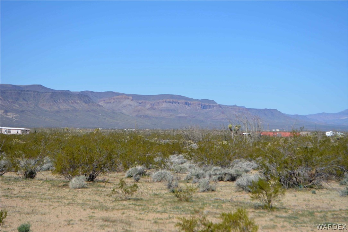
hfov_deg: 24.6
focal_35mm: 82
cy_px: 116
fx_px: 798
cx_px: 174
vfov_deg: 16.6
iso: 400
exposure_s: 1/2000
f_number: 7.1
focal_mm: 55
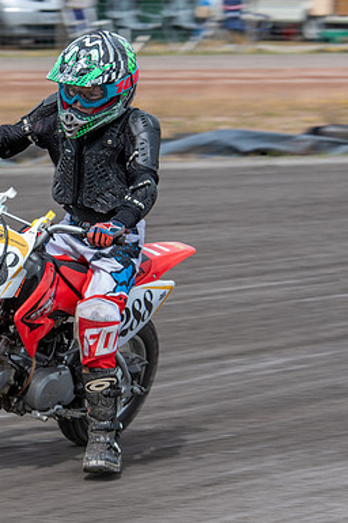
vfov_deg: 8.6
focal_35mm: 240
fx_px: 3486
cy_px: 262
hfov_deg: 5.7
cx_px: -47
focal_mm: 105
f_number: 8
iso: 200
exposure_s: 1/250
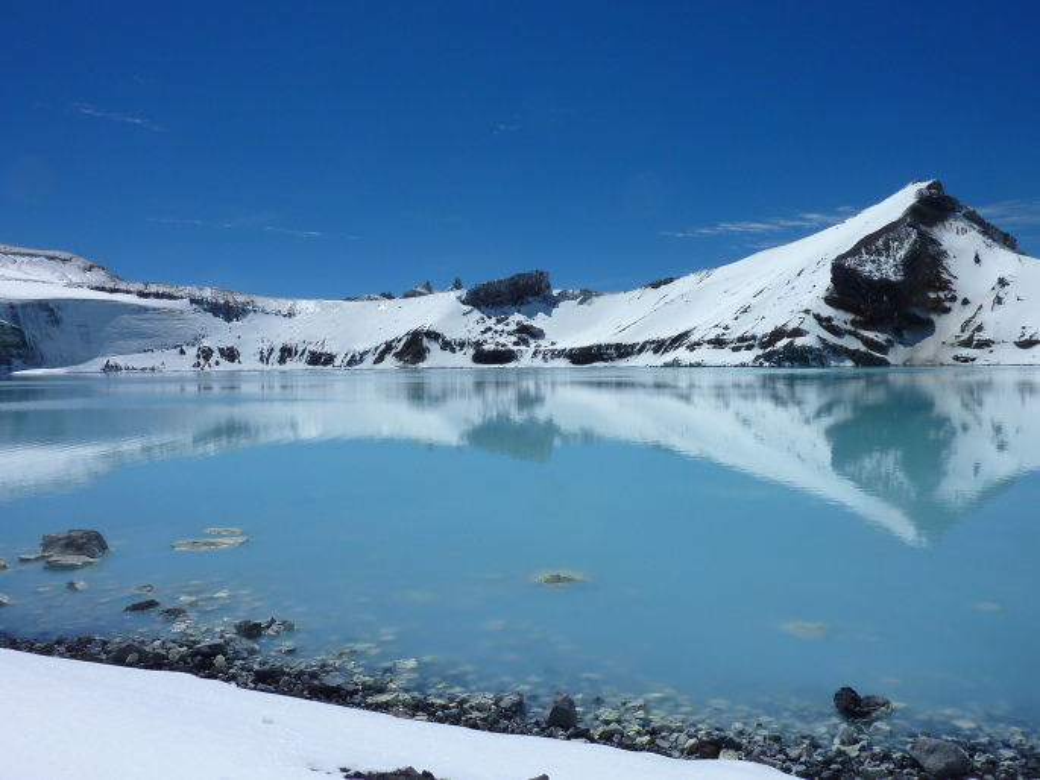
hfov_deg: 69.4
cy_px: 390
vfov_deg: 54.9
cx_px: 520
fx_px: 751
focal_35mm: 25
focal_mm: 4.1
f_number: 6.3
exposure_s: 1/1000
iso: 80
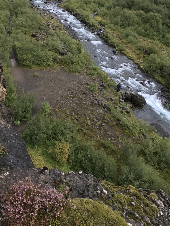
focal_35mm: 51
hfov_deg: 28.5
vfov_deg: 36.8
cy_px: 63
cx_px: 66
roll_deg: -5.7
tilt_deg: -21.8
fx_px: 334
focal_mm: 3.99
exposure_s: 1/357
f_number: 1.8
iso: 20
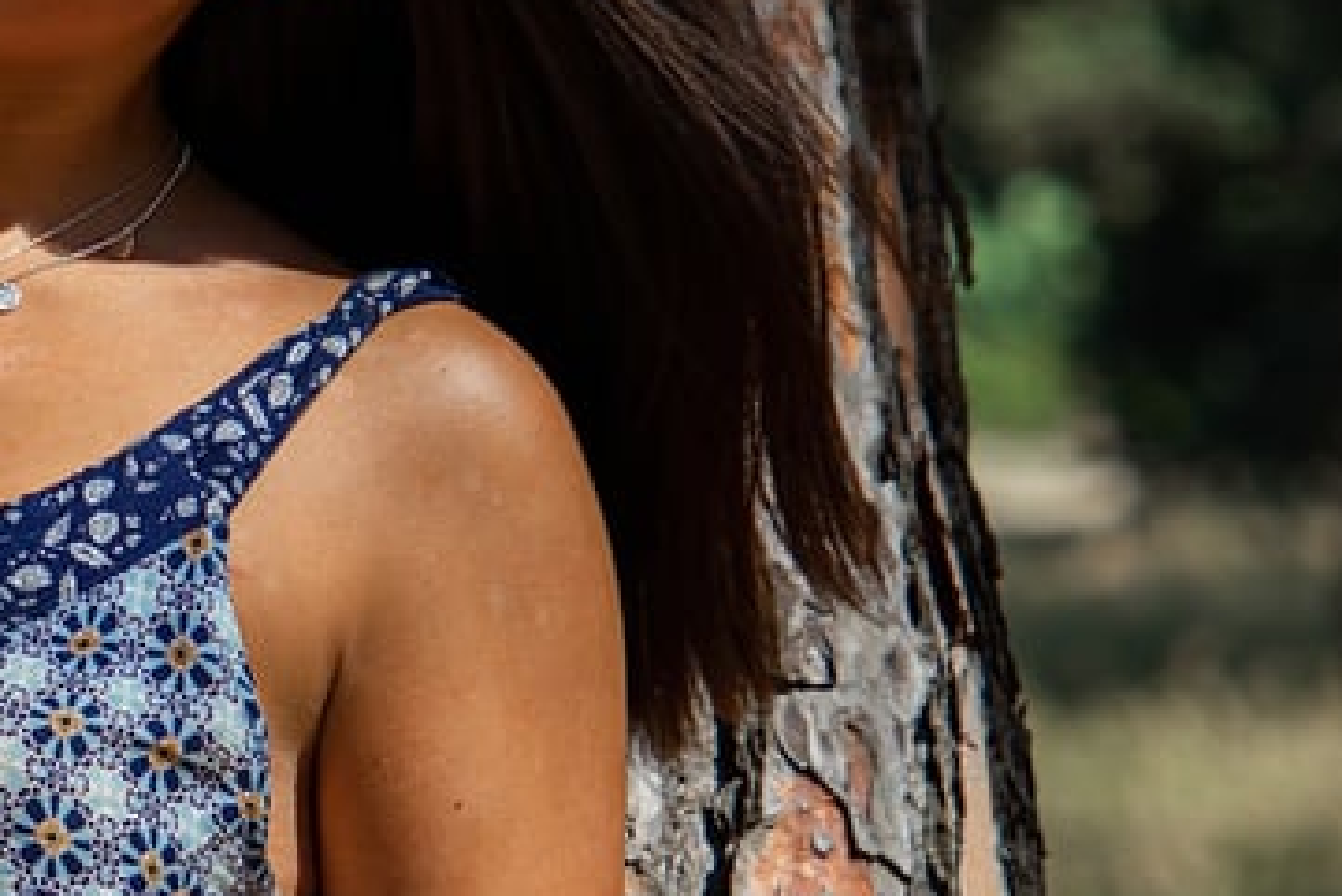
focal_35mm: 418
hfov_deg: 4.9
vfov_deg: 3.3
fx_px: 15588
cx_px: -238
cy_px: 411
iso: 50
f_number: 6.3
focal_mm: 118
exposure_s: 1/250
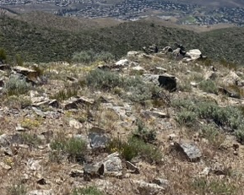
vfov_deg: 15.6
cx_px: 10
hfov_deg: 20.7
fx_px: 650
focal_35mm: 90
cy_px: -108
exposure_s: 1/4444
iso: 32
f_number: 1.8
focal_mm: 4.25
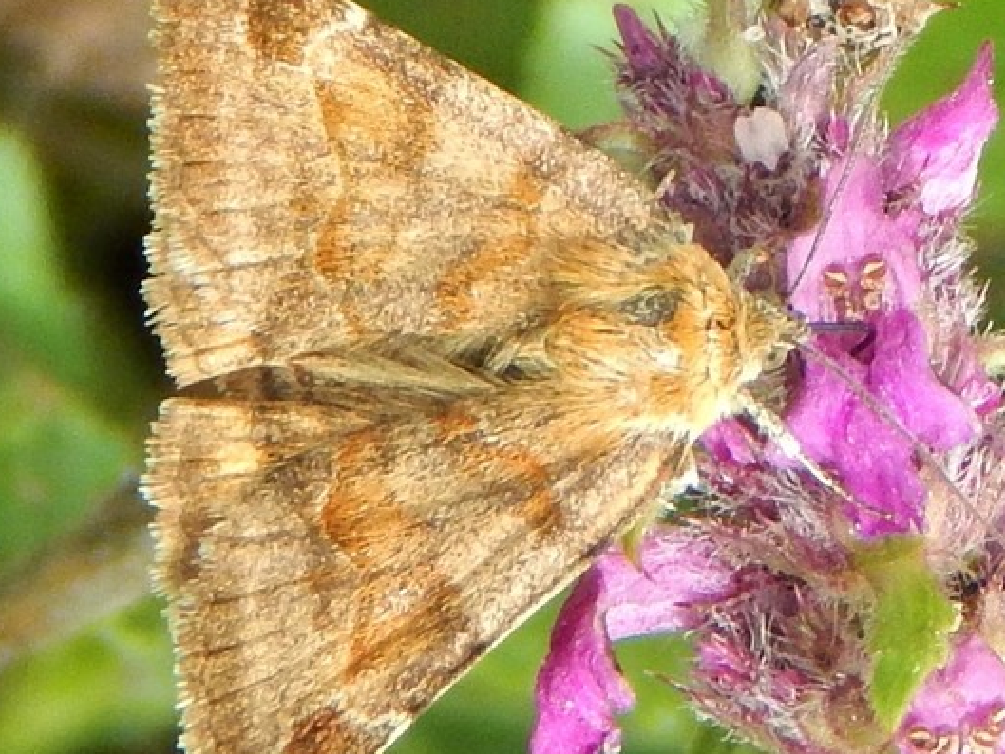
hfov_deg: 5.3
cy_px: 351
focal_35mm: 374
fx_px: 10861
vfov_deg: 4.0
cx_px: 449
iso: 250
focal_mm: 41.7
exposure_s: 1/250
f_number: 5.6
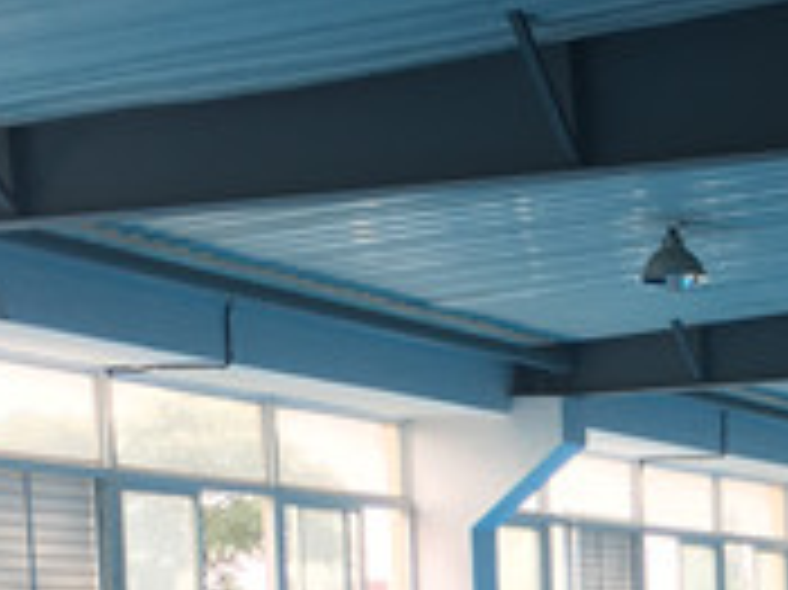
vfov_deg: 11.3
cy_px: 968
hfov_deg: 15.3
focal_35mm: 124
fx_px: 2821
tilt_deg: -5.4
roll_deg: +0.9
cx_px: 977
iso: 25
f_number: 2.2
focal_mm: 4.15
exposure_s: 1/100
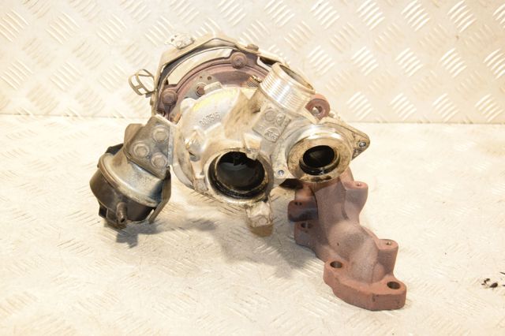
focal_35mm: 52
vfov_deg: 25.7
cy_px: 168
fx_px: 736
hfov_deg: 37.9
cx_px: 252
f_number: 5.6
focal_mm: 35
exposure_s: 1/200
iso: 1600
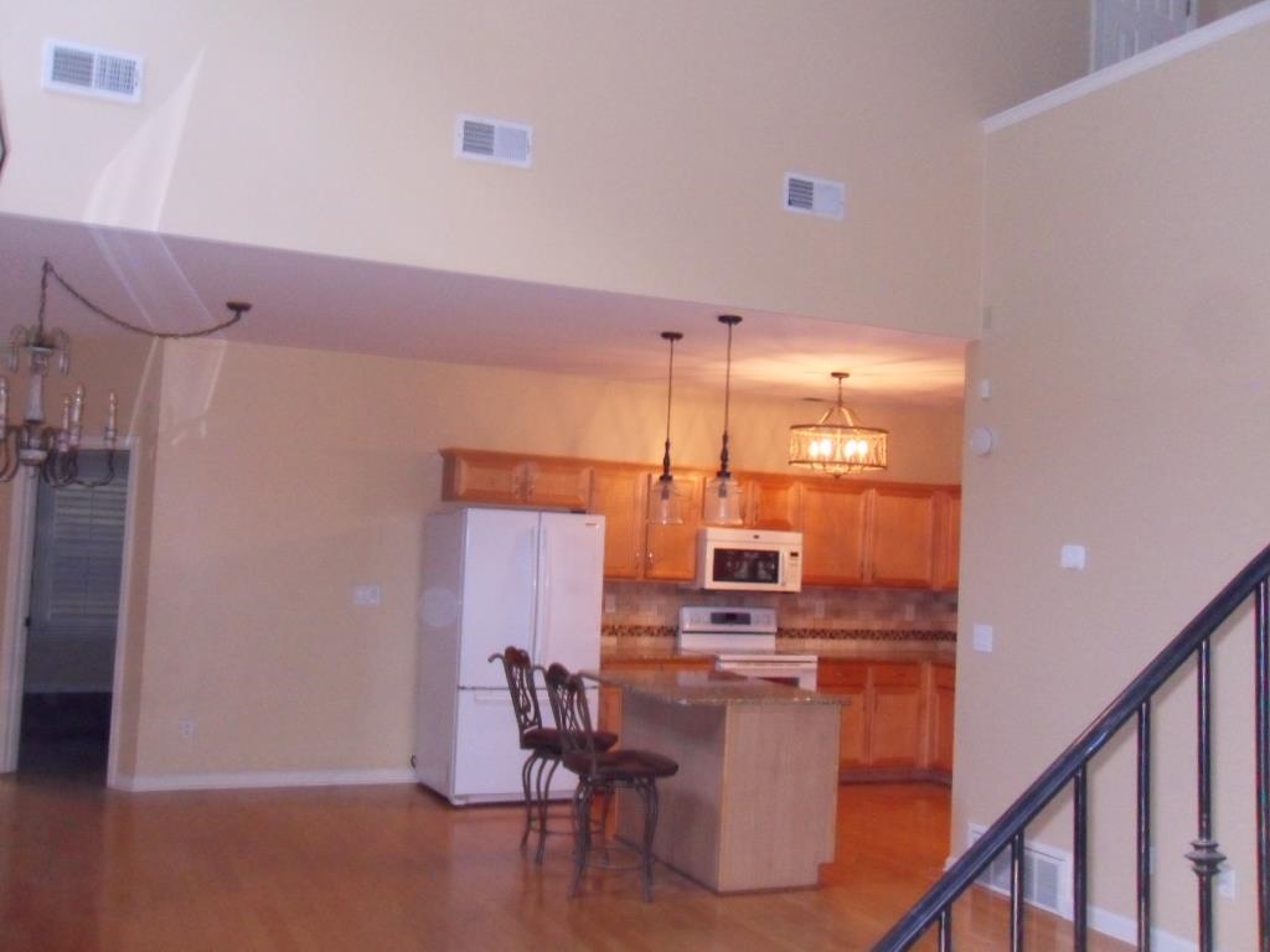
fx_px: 1284
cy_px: 476
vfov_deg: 40.7
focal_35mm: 35
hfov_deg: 52.6
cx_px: 635
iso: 640
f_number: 3.5
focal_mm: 6.3
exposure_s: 1/45
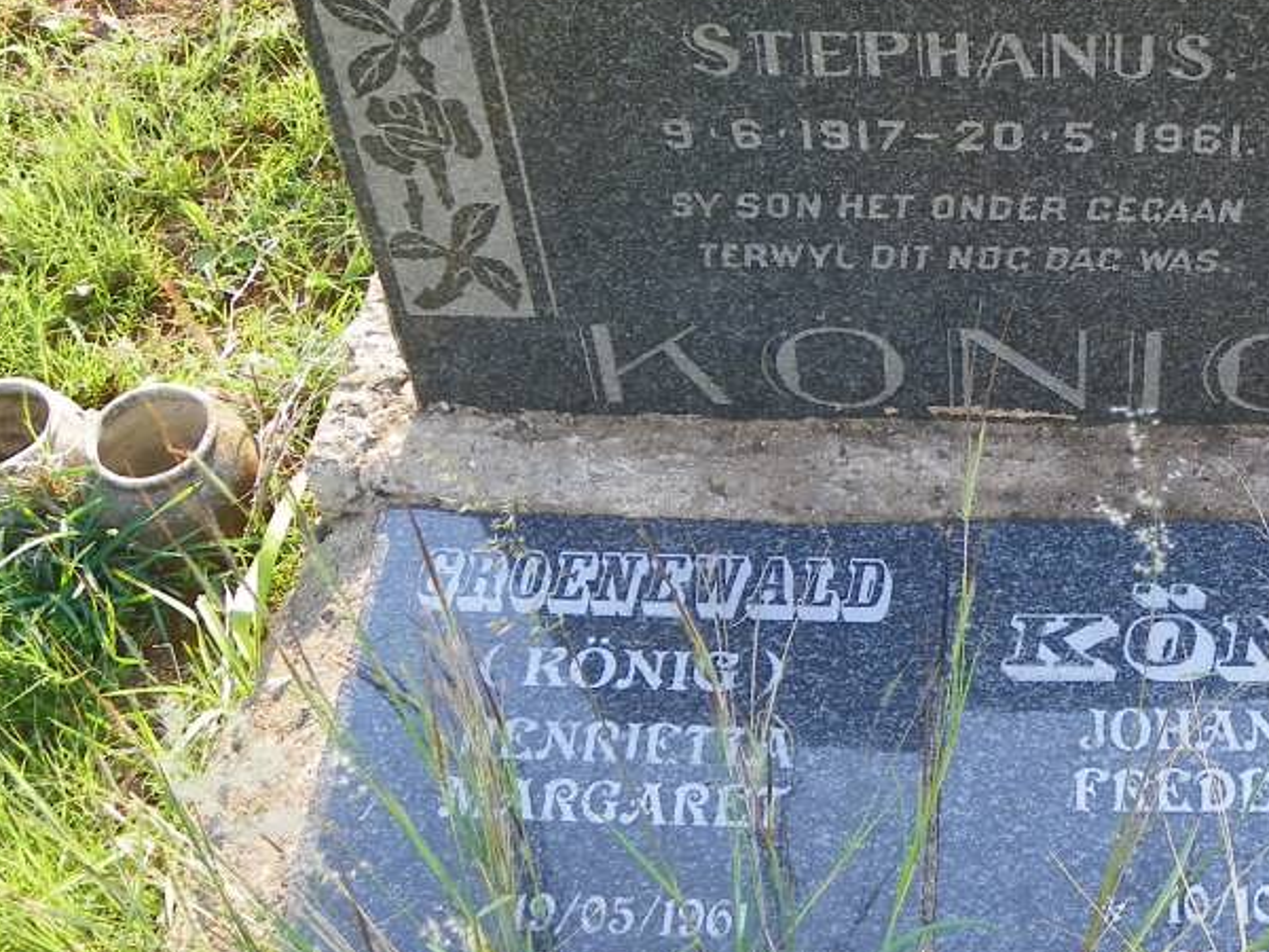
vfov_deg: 25.0
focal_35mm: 58
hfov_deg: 32.2
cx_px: 1049
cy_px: 277
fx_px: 2126
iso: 64
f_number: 2.8
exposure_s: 1/100
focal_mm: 5.2
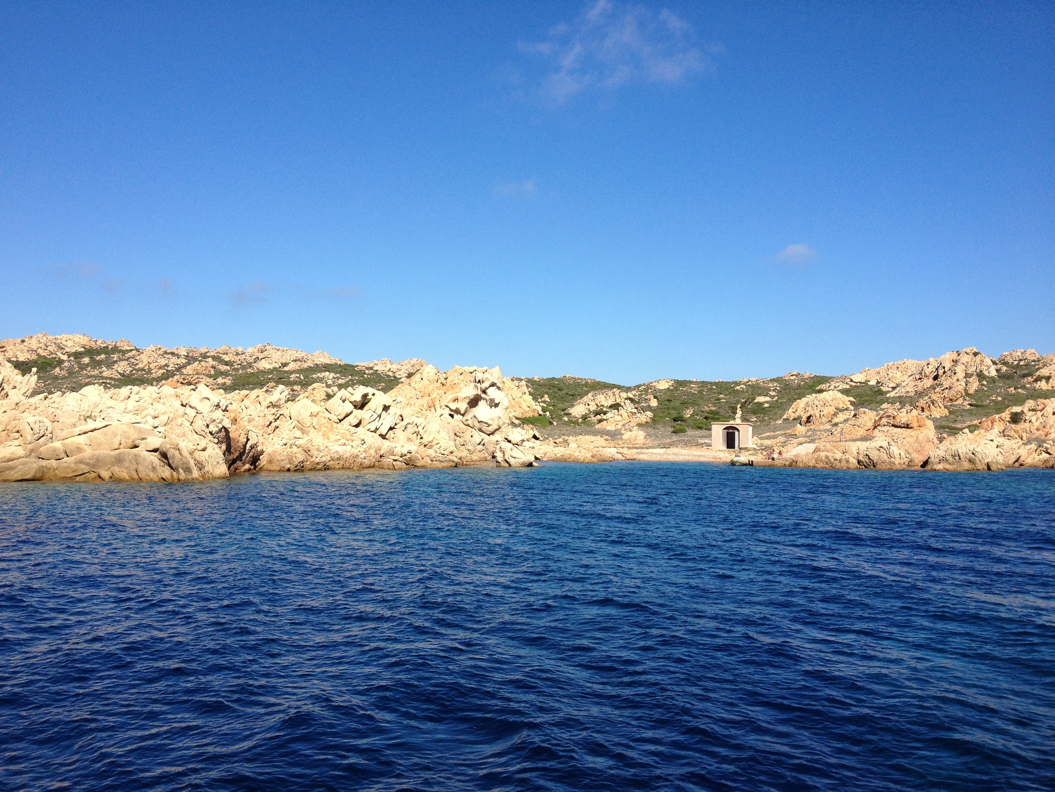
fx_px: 1067
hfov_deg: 52.6
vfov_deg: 40.7
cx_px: 528
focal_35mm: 35
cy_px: 396
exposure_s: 1/1905
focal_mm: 4.28
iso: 64
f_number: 2.4
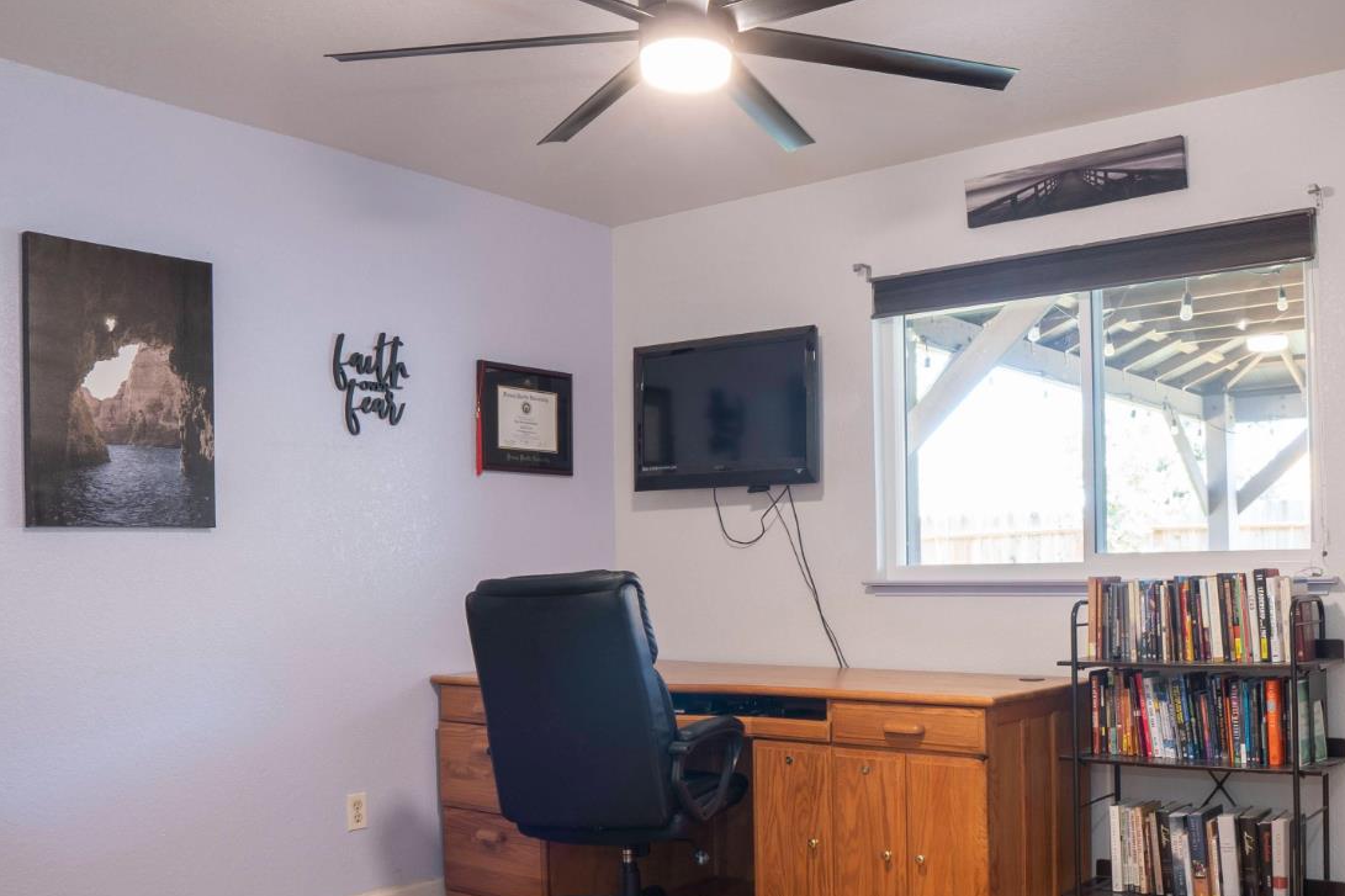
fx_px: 1233
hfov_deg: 56.7
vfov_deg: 39.6
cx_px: 824
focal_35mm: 33
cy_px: 574
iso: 100
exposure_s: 4
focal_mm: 16
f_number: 14
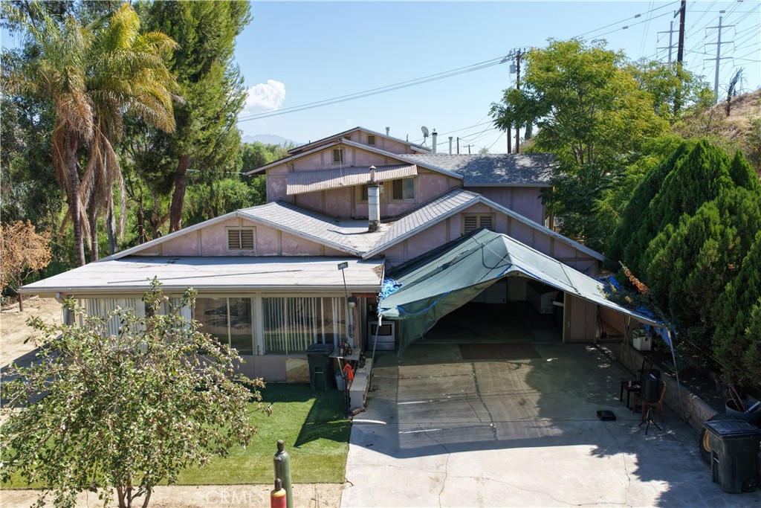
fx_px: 592
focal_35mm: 28
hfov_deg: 65.5
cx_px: 380
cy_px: 254
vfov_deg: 46.4
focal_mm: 14.45
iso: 100
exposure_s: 1/500
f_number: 2.8
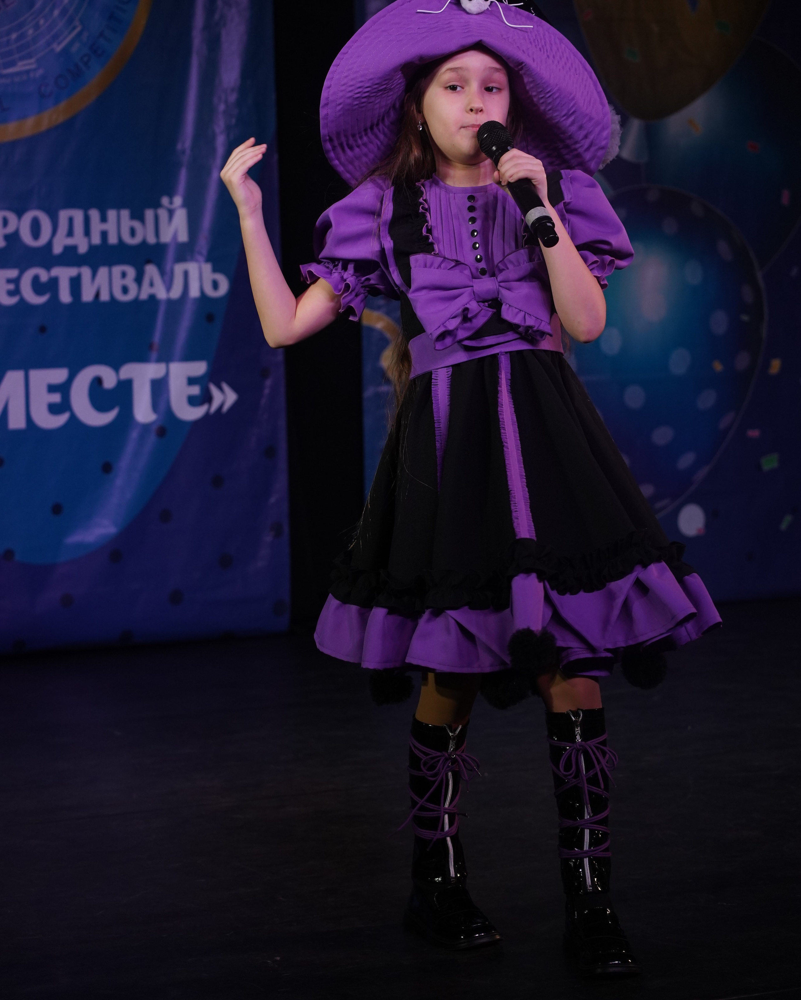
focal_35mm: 79
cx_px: 401
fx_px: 2341
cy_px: 465
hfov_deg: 19.4
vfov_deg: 24.1
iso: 2000
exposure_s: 1/400
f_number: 4.5
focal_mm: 70
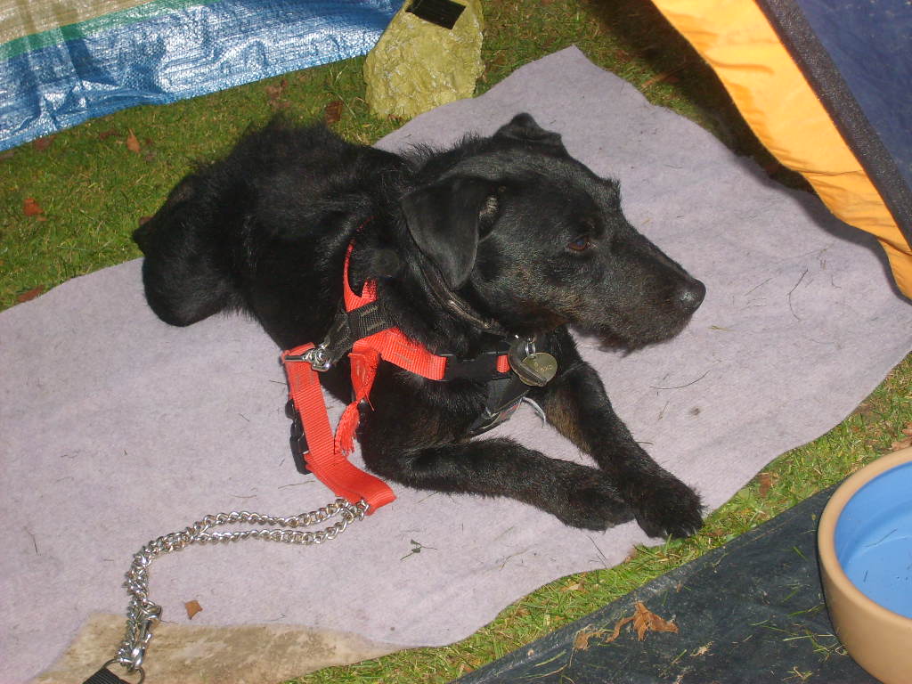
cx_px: 456
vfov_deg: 24.0
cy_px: 342
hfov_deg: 31.7
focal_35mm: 61
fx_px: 1607
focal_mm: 10.3
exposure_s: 1/45
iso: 139
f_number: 3.6
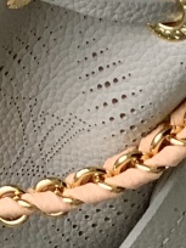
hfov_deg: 4.0
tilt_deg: -38.5
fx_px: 2629
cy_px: -315
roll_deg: -21.6
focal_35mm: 367
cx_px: -111
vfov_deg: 5.3
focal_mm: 6
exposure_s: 1/122
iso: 64
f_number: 2.4
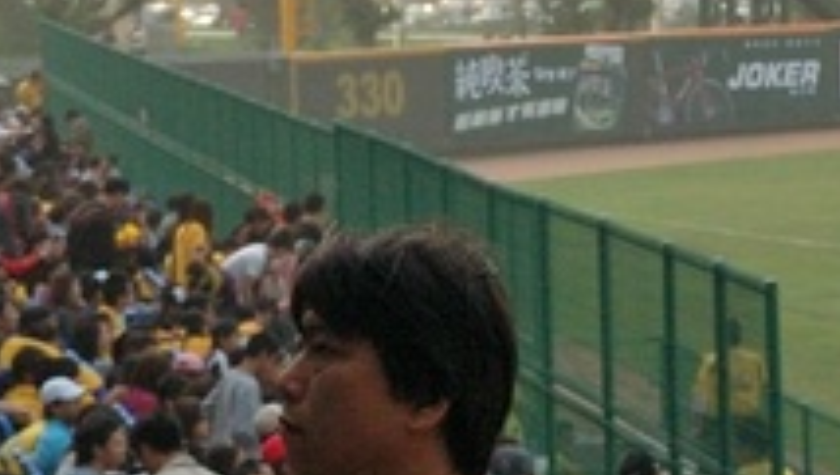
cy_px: -175
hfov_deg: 8.6
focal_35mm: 240
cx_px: 1543
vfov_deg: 5.1
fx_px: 5352
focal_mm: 32
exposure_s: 1/500
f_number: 8
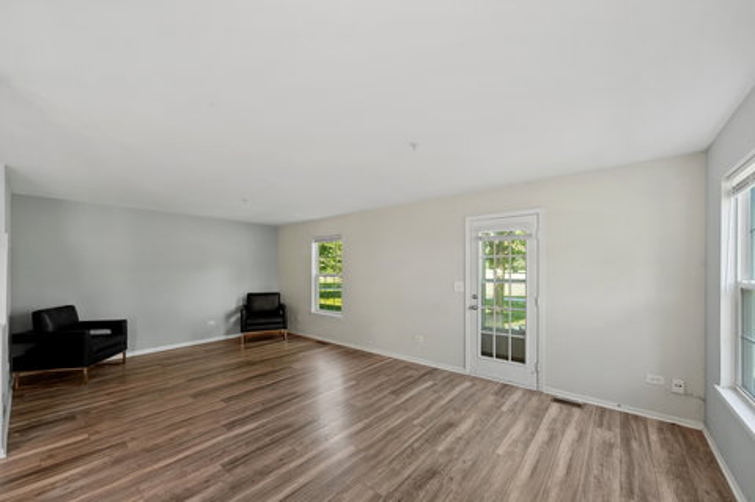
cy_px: 251
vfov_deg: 85.3
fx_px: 272
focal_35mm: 13
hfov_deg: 108.4
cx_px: 378
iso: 200
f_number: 8
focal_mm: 13
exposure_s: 1/10
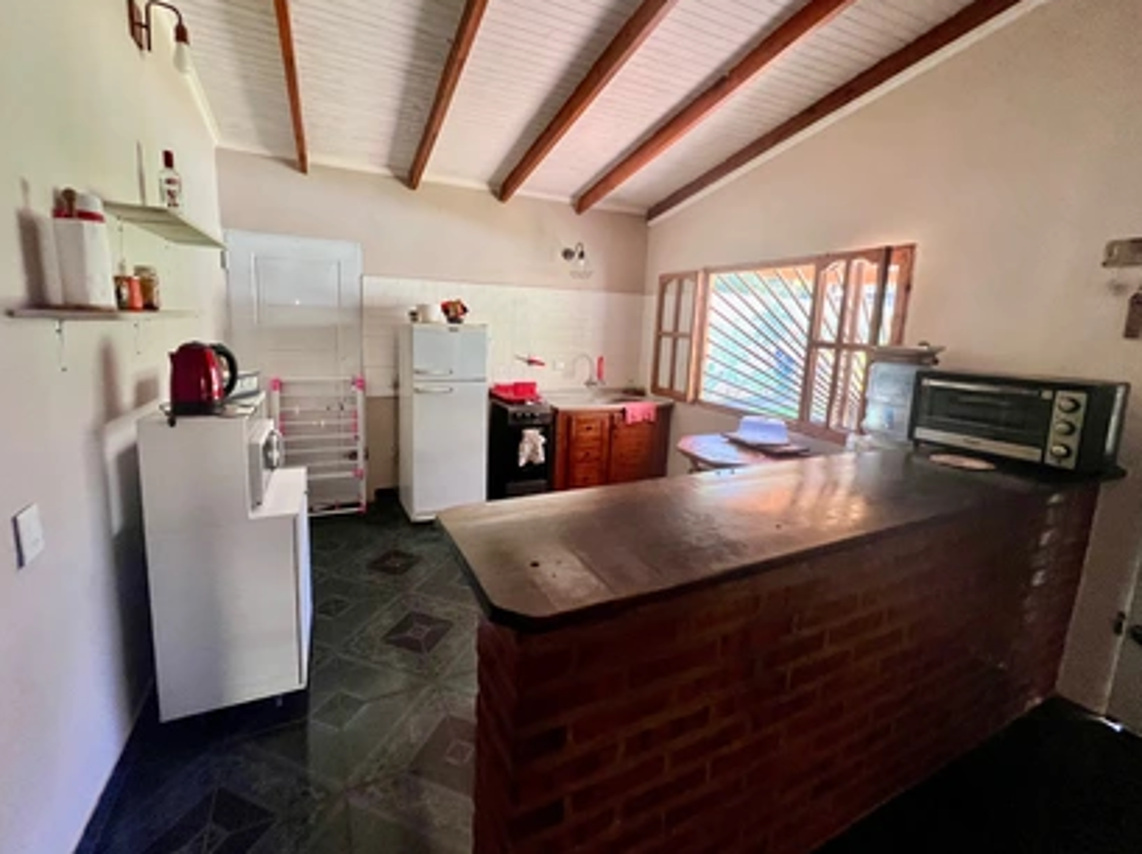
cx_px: 558
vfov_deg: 85.5
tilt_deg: -9.4
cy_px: 399
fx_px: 461
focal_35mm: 14
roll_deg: -2.7
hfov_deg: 102.1
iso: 320
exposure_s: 1/60
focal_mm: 1.57
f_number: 1.8
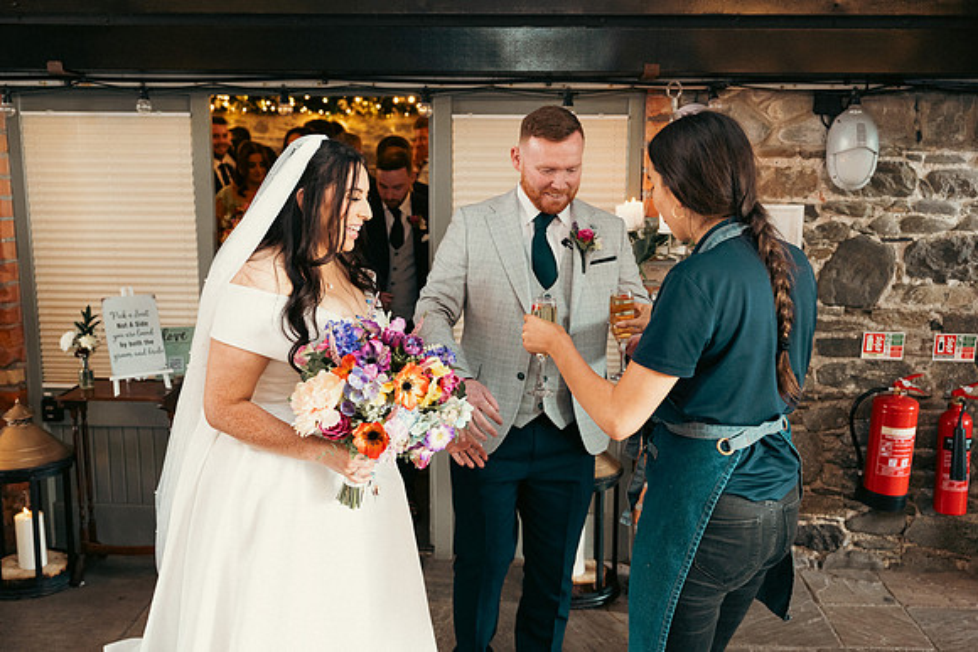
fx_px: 978
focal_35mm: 36
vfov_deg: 36.9
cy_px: 326
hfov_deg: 53.1
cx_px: 489
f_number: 3.5
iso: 2000
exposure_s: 1/160
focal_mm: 36
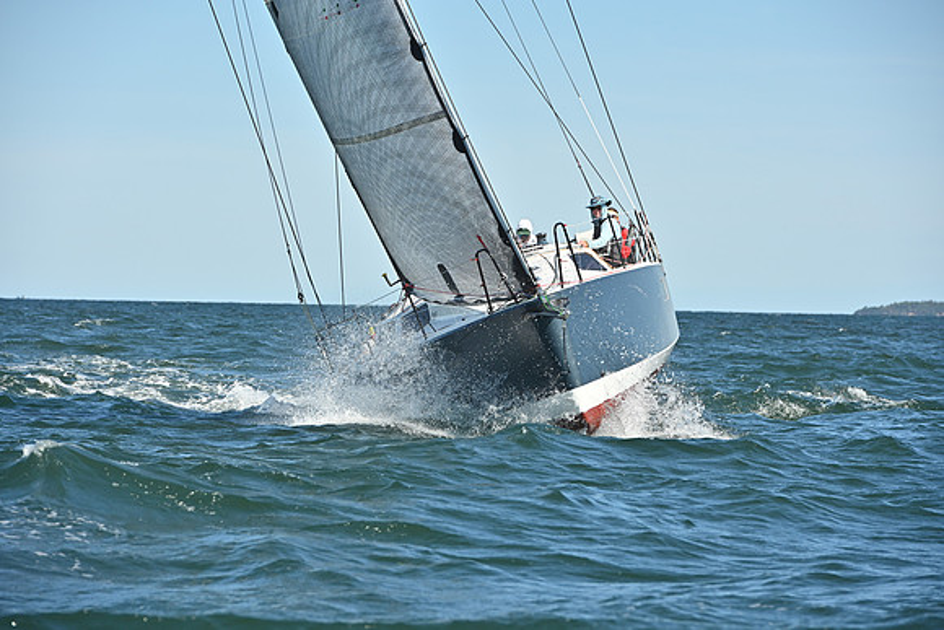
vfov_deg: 6.9
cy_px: 315
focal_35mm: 200
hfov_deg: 10.3
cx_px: 472
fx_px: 5245
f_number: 9
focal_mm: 200
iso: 320
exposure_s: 1/1250
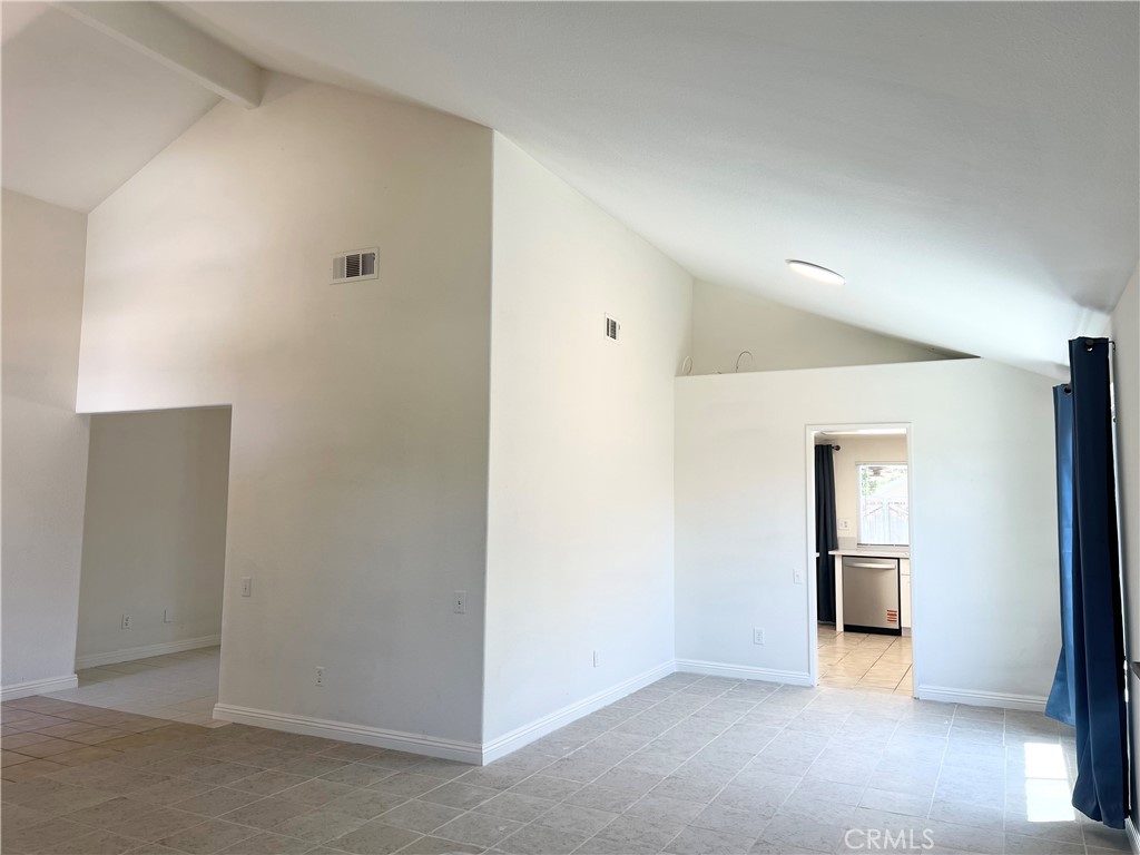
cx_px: 570
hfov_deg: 67.3
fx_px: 856
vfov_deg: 53.1
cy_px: 428
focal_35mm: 26
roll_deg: -0.6
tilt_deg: +4.4
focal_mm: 5.7
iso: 40
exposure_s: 1/153
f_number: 1.5
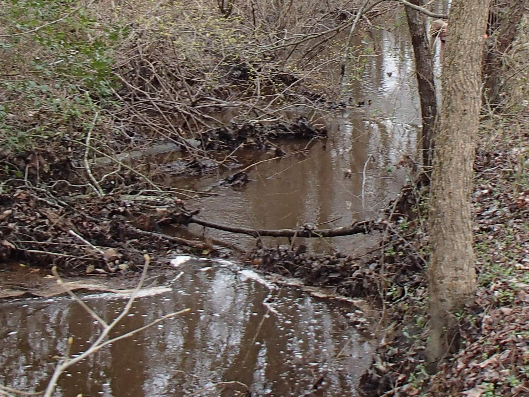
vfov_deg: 19.4
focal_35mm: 75
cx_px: 374
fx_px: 1146
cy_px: 73
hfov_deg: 25.8
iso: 100
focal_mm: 5
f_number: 3.9
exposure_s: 1/80
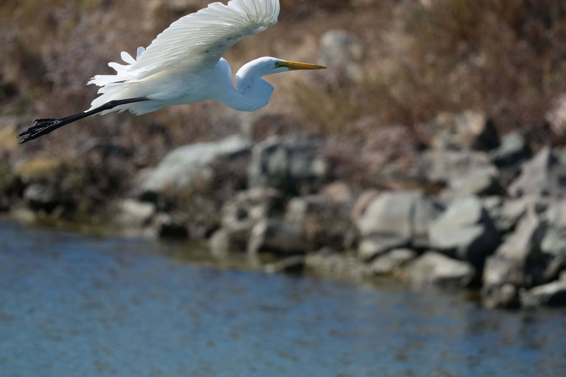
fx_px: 13206
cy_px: 188
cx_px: 283
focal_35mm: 840
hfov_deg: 2.5
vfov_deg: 1.6
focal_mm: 560
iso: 800
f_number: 6.3
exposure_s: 1/3200
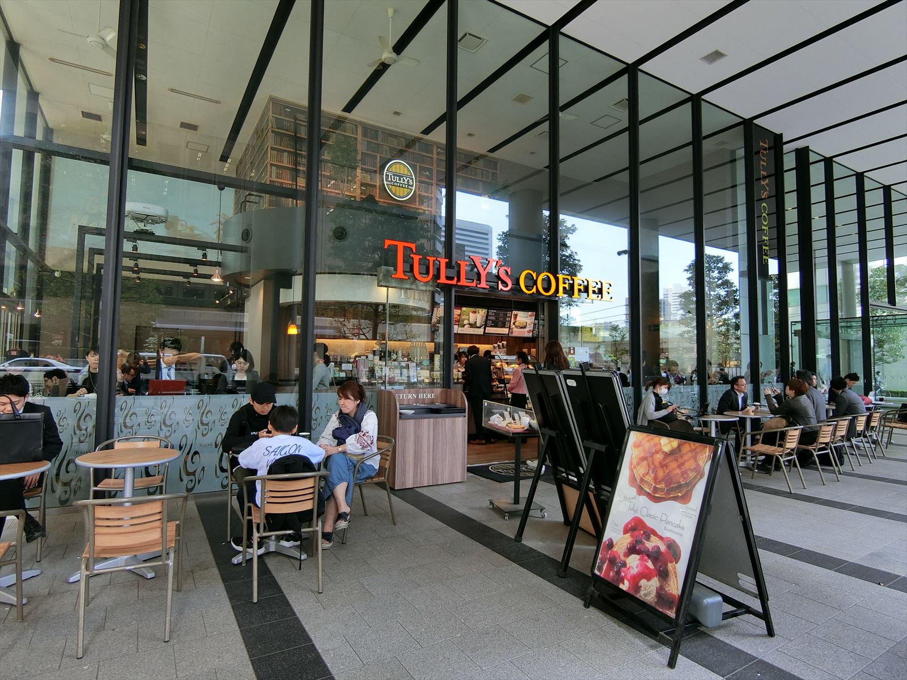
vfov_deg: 68.7
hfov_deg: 84.7
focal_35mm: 19
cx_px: 454
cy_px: 340
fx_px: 498
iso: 125
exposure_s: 1/125
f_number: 2.7
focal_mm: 4.06
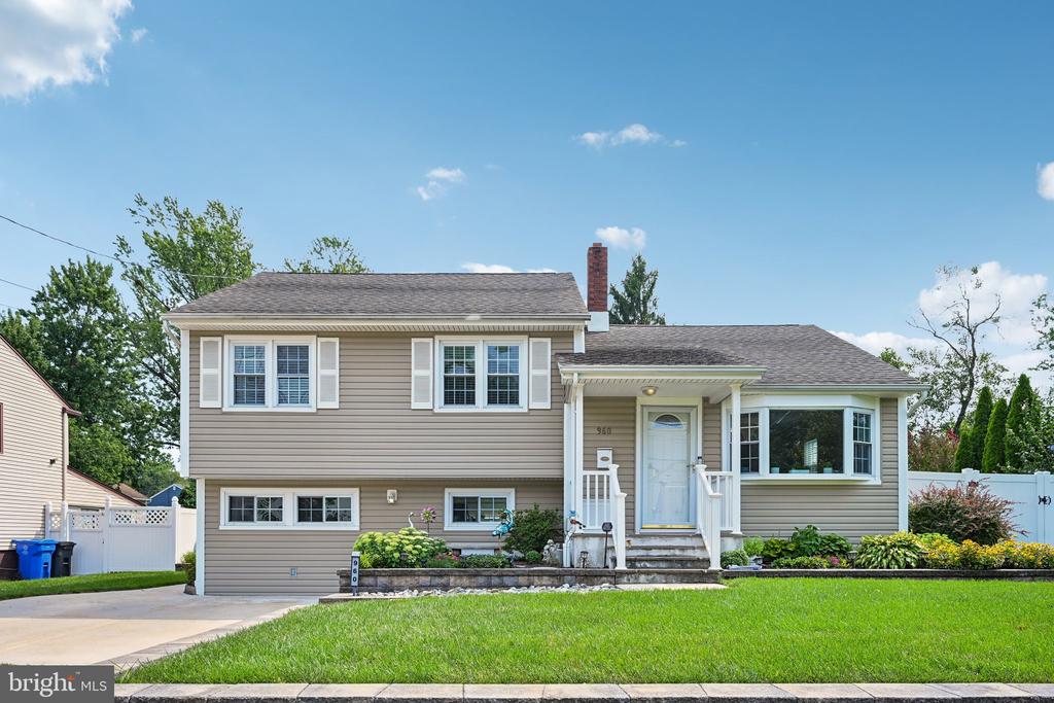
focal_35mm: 22
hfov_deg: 78.6
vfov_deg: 57.2
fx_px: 644
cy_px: 352
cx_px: 527
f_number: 8
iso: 800
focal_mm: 22
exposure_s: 1/500
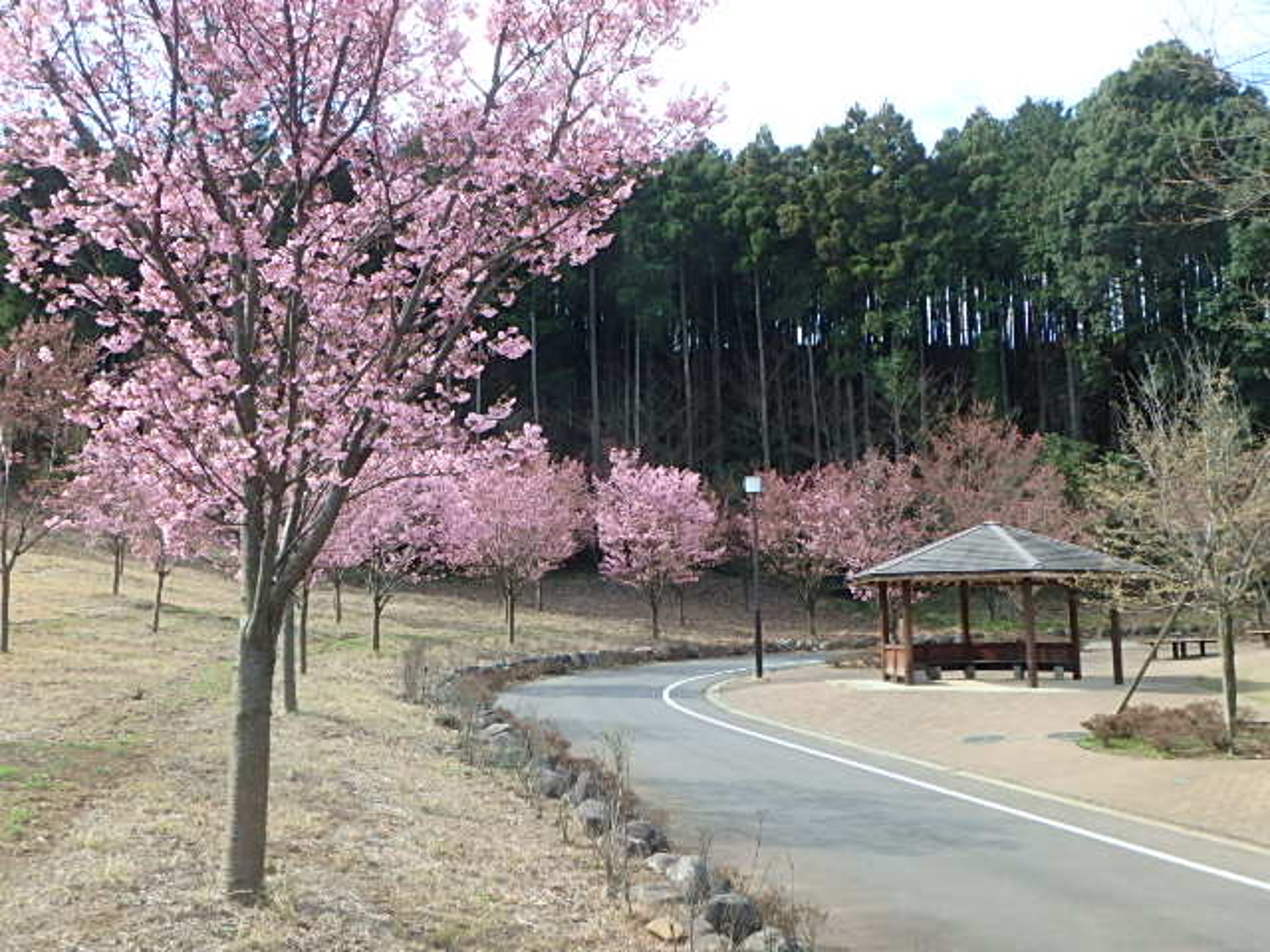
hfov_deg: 54.0
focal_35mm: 34
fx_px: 1247
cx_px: 635
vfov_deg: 41.8
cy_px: 476
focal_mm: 6
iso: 125
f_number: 4.9
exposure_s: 1/200
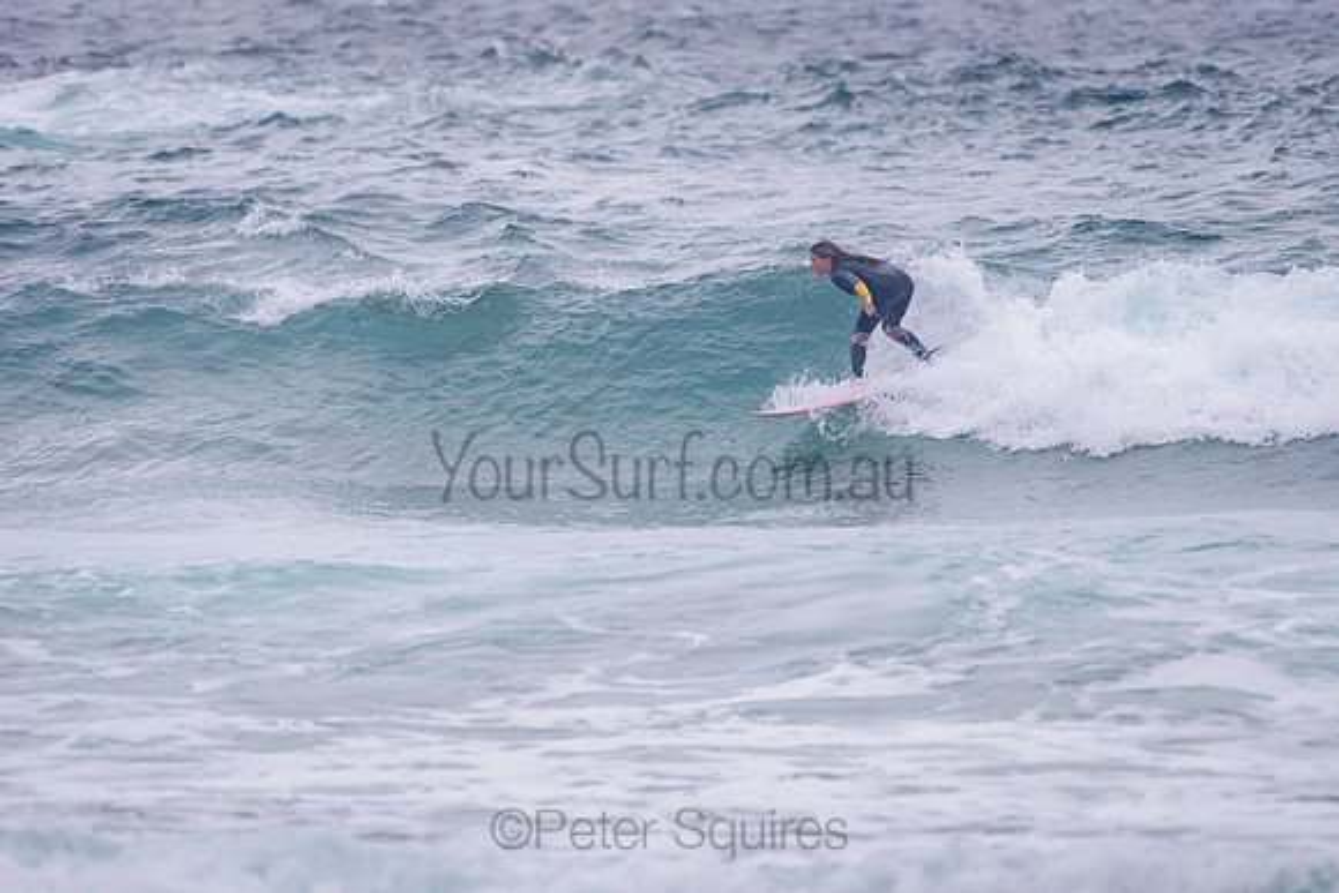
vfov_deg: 2.2
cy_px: 346
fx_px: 22802
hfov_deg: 3.4
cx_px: 821
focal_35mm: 613
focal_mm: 500
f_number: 5.6
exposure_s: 1/2000
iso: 1400
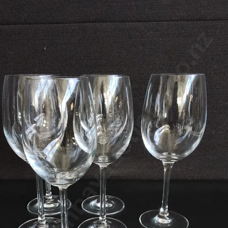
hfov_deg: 43.8
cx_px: 99
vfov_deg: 42.1
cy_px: 180
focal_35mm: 38
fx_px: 283
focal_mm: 2.87
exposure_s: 1/120
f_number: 2
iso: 125
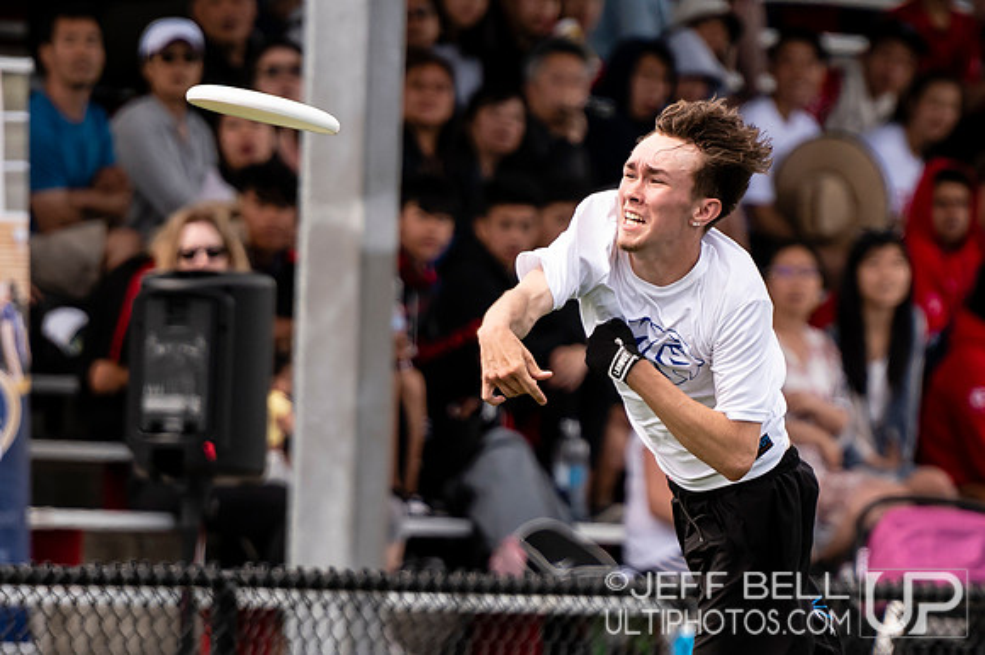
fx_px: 18329
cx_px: 715
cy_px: 426
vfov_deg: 2.0
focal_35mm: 670
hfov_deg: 3.1
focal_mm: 200
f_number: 2.8
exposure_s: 1/3200
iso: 360
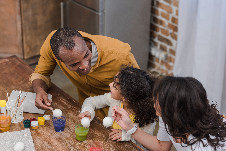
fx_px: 578
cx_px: 113
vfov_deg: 14.9
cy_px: 76
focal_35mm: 92
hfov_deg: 22.1
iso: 125
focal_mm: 92
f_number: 4
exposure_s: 1/160
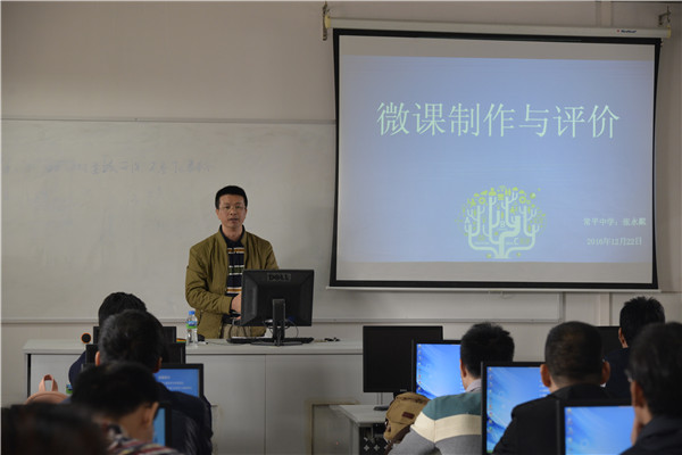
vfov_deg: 16.1
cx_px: 341
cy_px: 228
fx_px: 1610
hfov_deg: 23.9
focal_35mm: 85
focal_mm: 85
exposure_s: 1/125
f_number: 5.6
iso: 1600
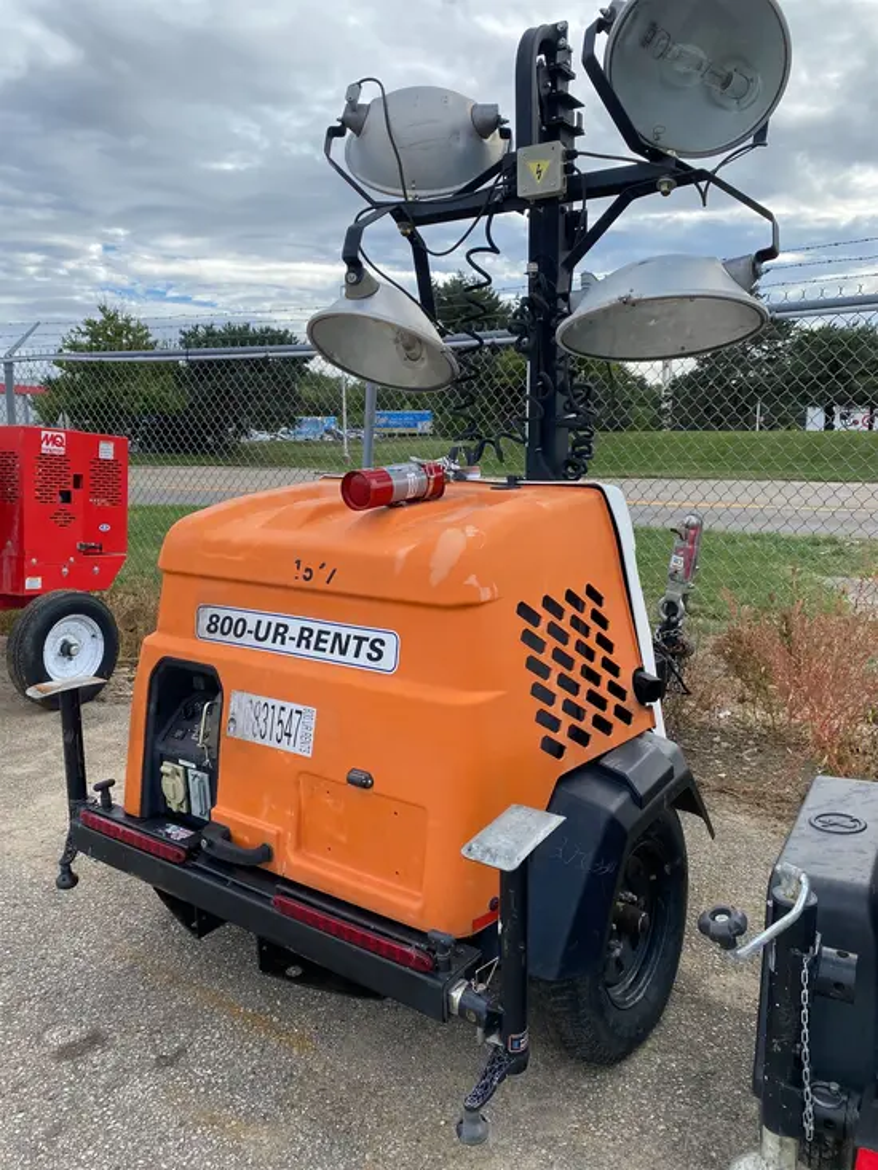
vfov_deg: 67.3
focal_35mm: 26
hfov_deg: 53.1
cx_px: 439
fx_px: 879
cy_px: 585
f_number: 1.8
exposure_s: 1/1287
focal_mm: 4.25
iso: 32
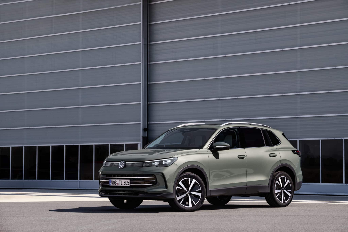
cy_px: 116
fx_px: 1015
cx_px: 174
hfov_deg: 19.5
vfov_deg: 13.0
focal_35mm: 105
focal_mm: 105
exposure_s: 1/200
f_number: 9
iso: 400
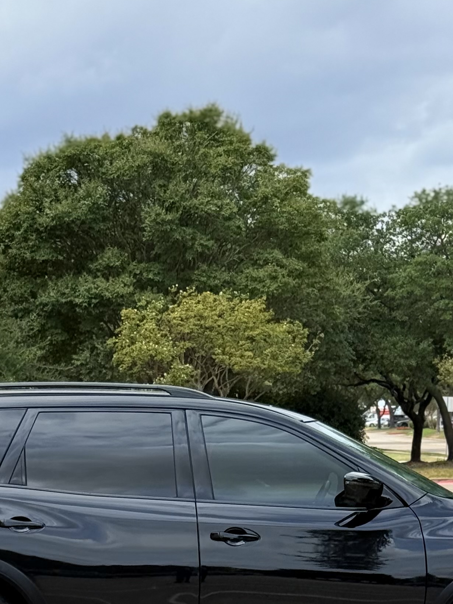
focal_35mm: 118
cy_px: 579
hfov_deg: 12.6
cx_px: 209
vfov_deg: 16.4
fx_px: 2059
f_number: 1.78
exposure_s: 1/3534
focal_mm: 6.76
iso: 100
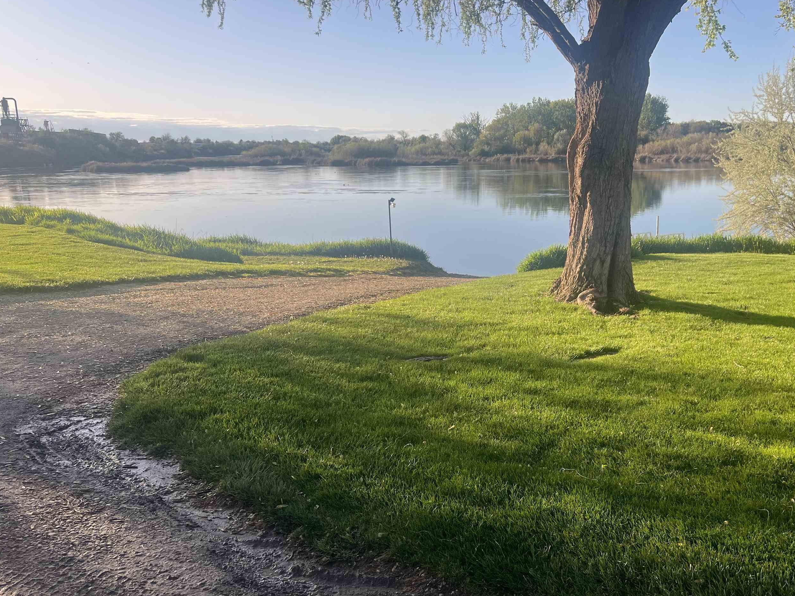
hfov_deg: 56.7
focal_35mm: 32
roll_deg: +2.9
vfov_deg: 44.1
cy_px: 333
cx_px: 446
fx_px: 735
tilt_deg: -15.7
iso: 50
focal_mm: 5.7
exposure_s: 1/1311
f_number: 1.5
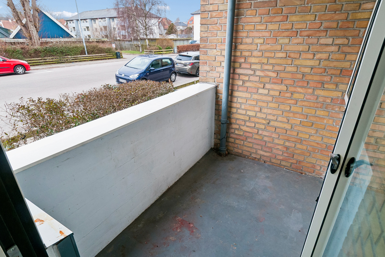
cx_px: 192
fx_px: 192
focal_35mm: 18
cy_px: 128
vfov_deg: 67.4
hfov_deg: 90.0
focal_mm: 12
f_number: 10
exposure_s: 1/60
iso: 200
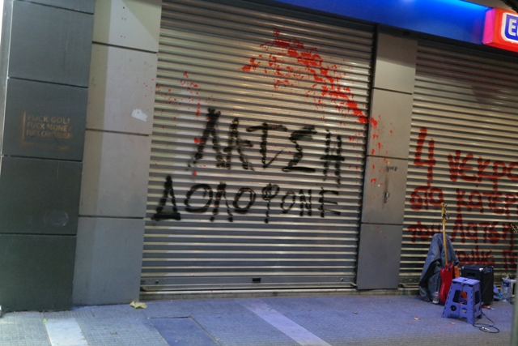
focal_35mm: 40
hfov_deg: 48.4
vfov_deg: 33.4
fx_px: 576
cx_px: 259
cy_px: 173
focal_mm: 26
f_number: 4
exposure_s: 1/50
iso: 3200
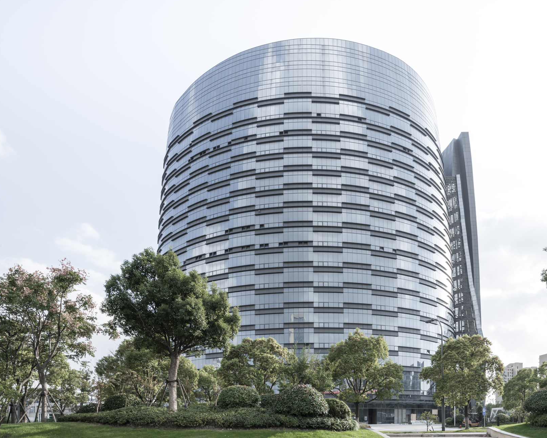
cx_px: 333
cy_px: 215
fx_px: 356
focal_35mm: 22
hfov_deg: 74.1
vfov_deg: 63.1
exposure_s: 1/13
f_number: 20
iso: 100
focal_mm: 19
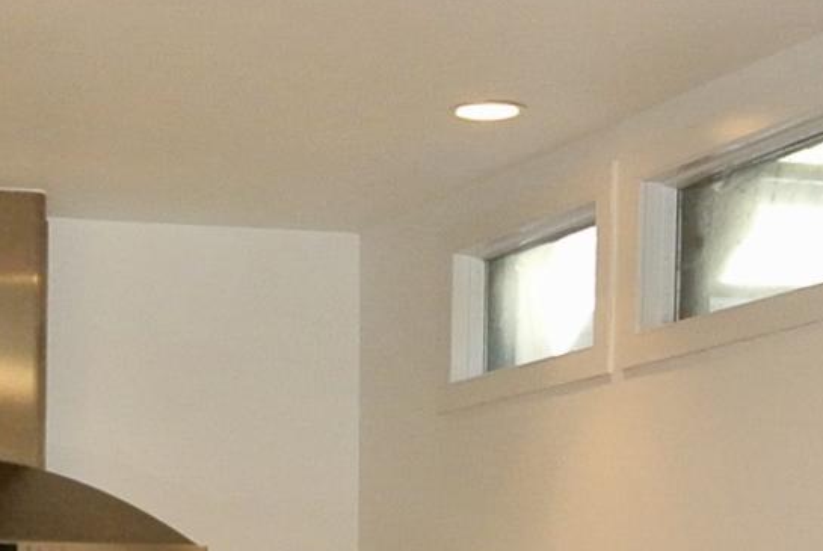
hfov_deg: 20.1
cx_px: 54
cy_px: 701
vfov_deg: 13.4
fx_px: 2266
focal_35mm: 99
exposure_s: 1/60
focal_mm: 6.7
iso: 560
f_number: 3.5
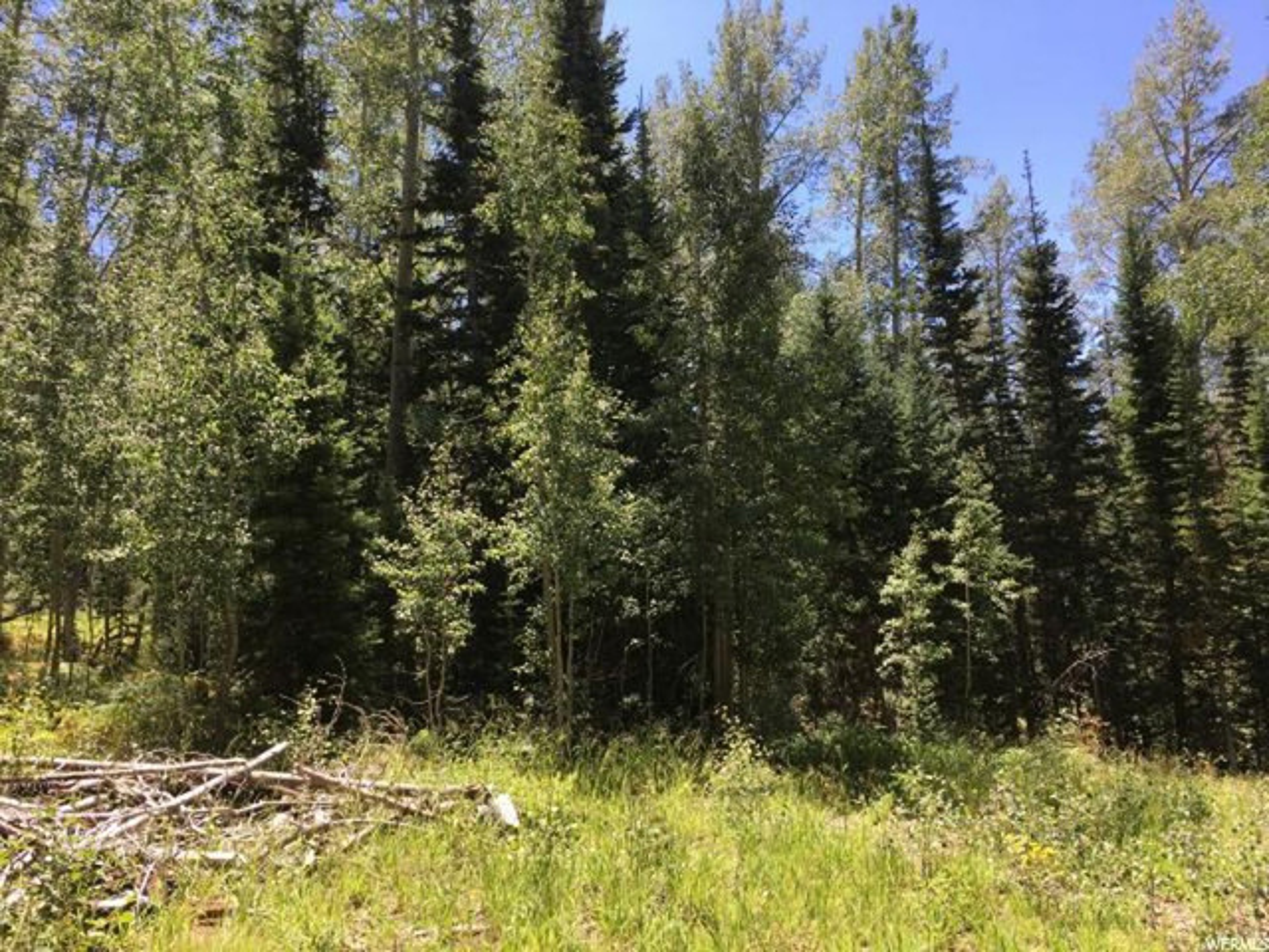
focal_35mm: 29
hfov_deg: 61.7
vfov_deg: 48.2
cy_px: 476
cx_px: 634
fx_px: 1063
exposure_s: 1/420
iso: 25
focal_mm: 4.15
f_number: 2.2
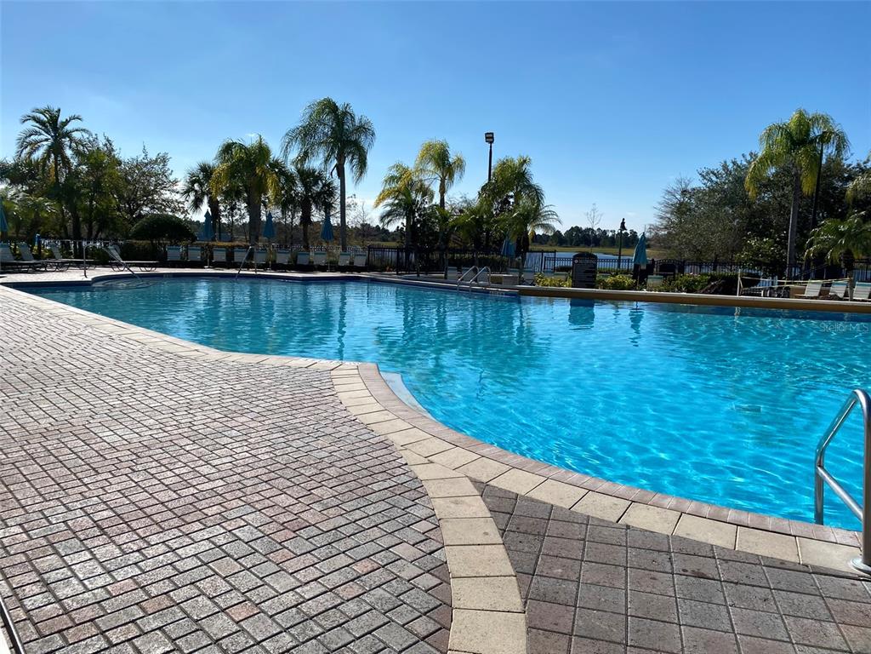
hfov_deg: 67.3
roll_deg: -1.0
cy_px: 327
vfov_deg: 53.1
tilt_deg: -7.0
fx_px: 654
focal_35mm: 26
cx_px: 436
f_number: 1.8
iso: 32
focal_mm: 4.25
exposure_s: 1/6061
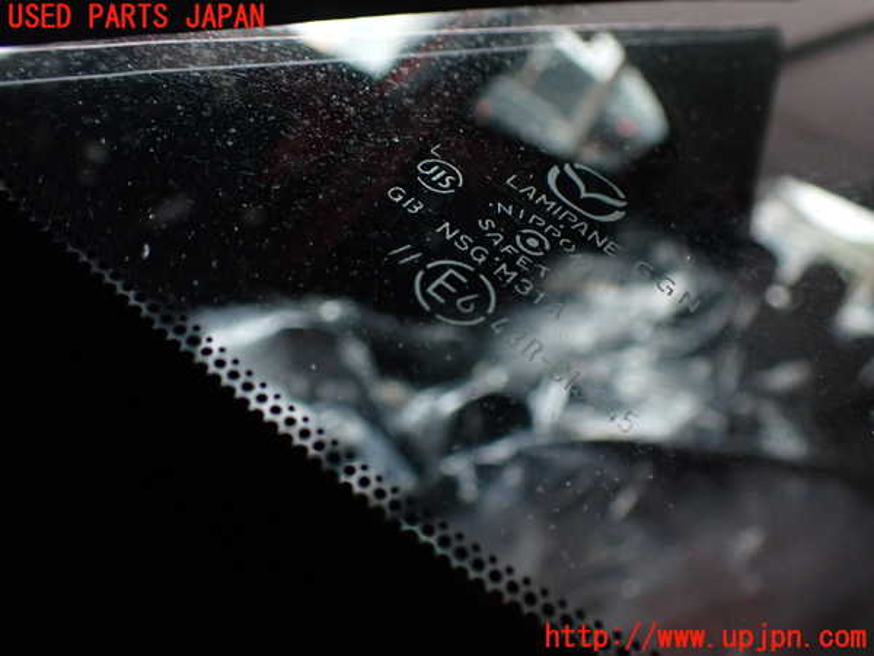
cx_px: 437
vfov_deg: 46.8
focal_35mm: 30
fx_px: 757
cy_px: 328
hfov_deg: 60.0
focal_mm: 5.4
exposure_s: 1/125
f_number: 2.3
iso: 400
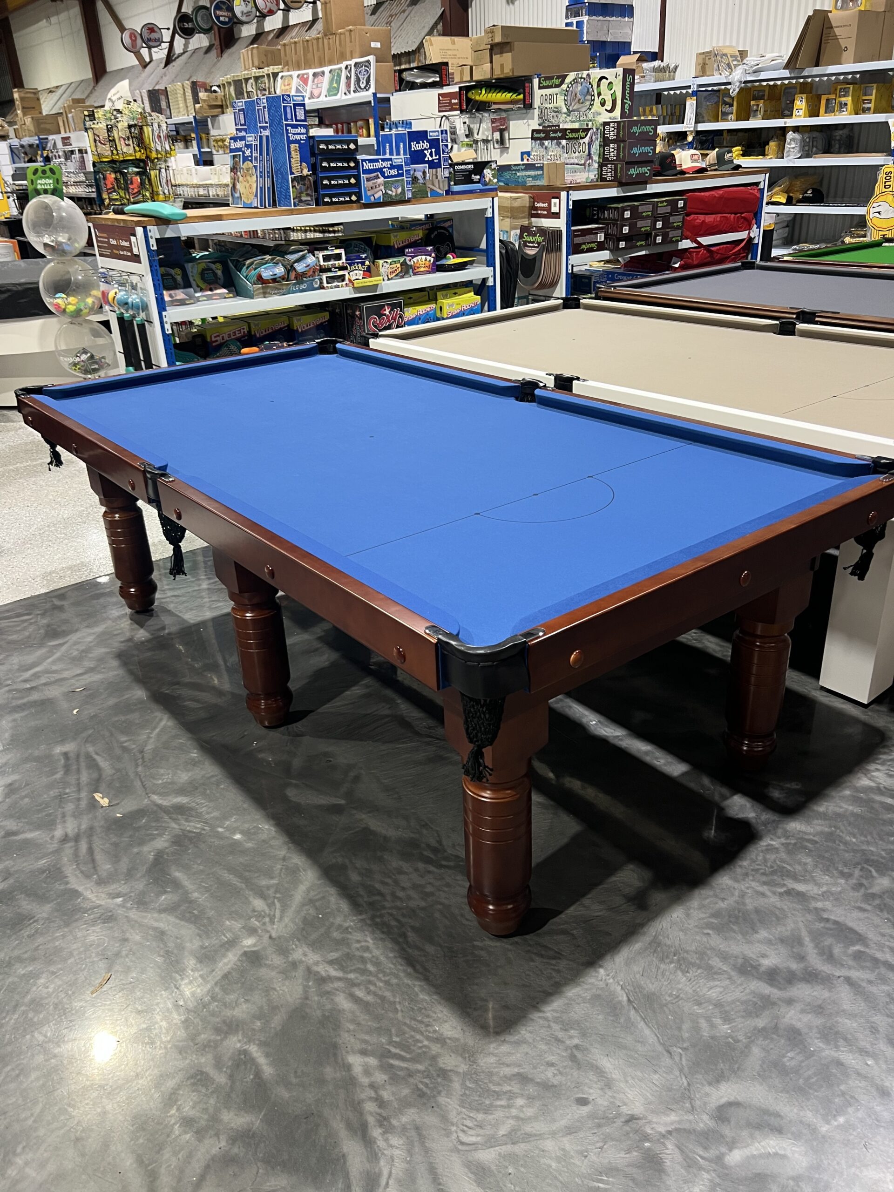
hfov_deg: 53.1
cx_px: 447
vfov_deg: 67.3
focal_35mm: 26
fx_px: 895
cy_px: 596
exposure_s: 1/50
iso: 125
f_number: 1.5
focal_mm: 5.7
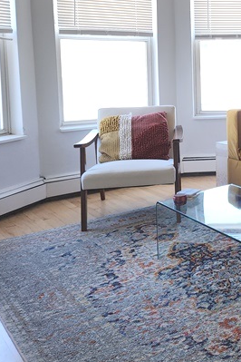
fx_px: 482
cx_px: 305
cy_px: 107
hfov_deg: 24.8
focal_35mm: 48
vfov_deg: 40.4
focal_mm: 6.4
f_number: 1.8
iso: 32
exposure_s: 1/60
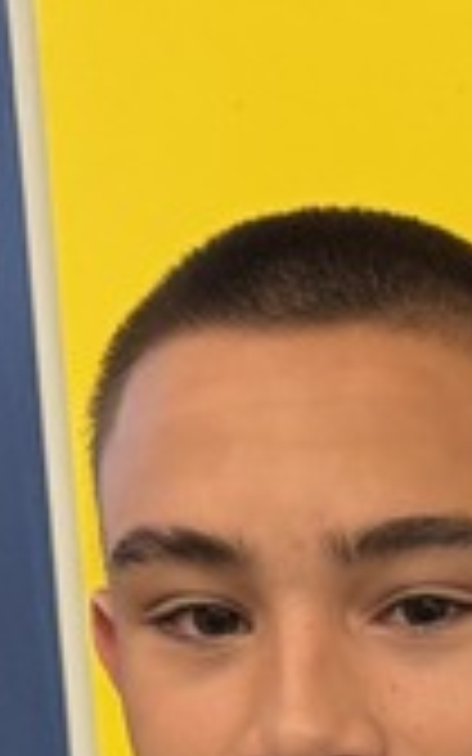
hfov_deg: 8.0
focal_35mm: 155
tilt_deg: -14.7
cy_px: 1570
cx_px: 1038
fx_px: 3190
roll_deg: +0.7
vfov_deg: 11.9
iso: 200
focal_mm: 6.76
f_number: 1.78
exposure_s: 1/55
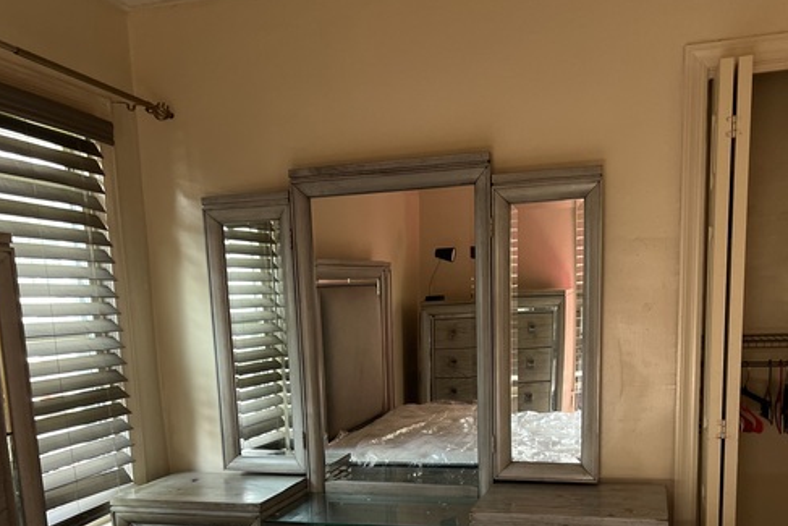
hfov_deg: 51.9
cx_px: 390
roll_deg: +2.1
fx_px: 810
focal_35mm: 37
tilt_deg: -10.0
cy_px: 454
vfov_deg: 34.3
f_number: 1.5
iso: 125
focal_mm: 5.7
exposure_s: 1/121
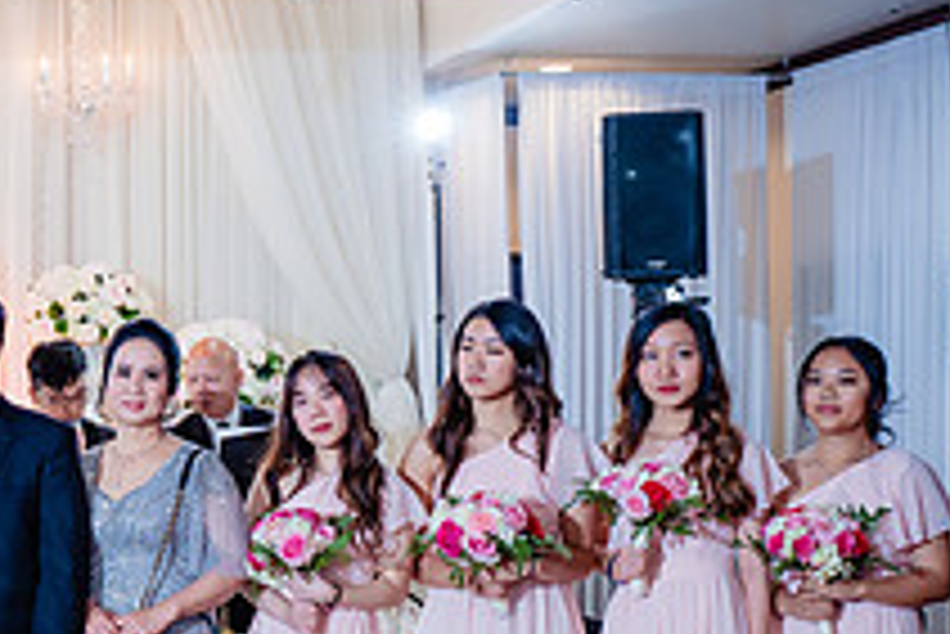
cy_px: 447
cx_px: -284
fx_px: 2033
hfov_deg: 23.3
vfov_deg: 17.7
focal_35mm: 77
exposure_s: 1/160
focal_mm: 28
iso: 800
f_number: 3.5
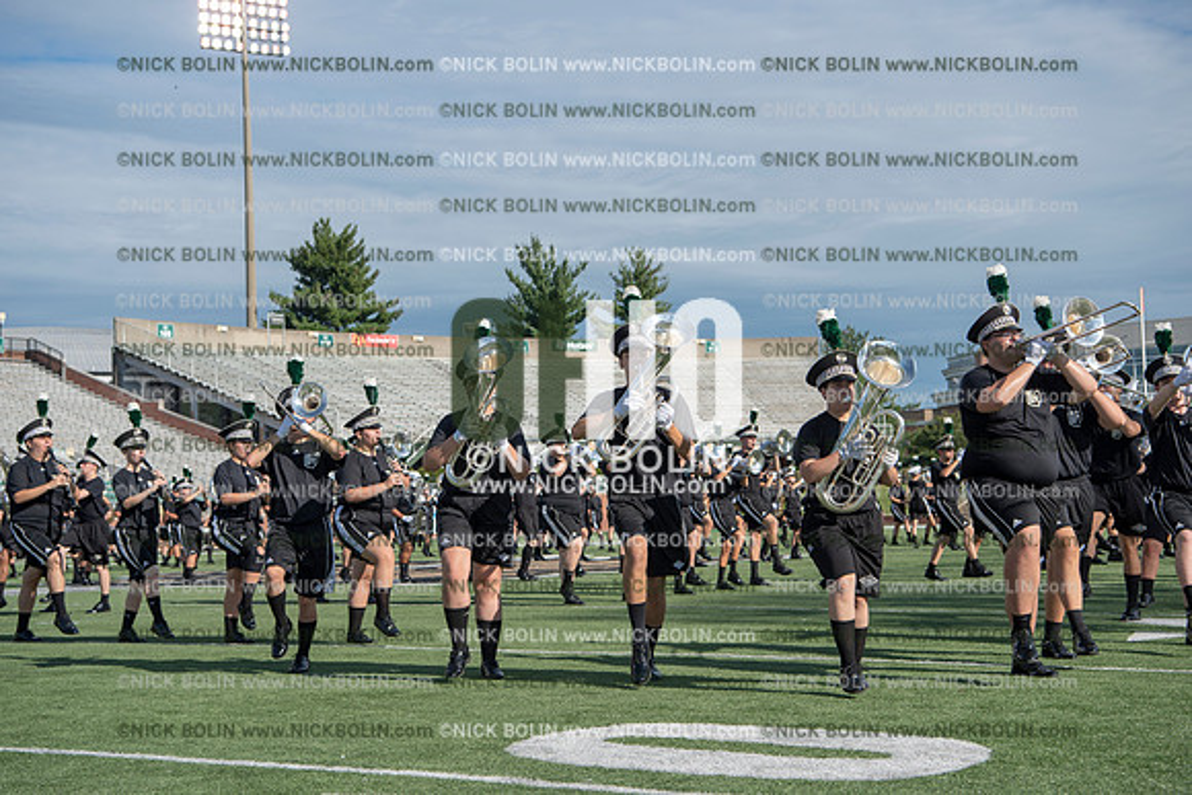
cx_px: 596
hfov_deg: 38.2
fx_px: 1722
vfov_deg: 26.0
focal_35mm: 52
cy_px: 398
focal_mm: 52
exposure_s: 1/640
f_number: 5.6
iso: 100
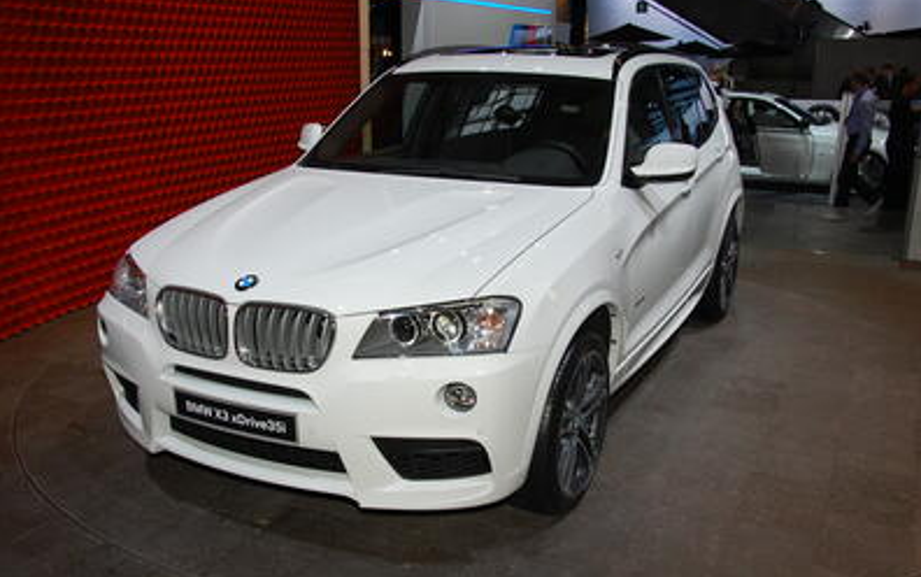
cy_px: 298
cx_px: 458
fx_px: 929
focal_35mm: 37
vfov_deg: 34.5
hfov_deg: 52.7
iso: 200
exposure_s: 1/125
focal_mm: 24
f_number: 5.6
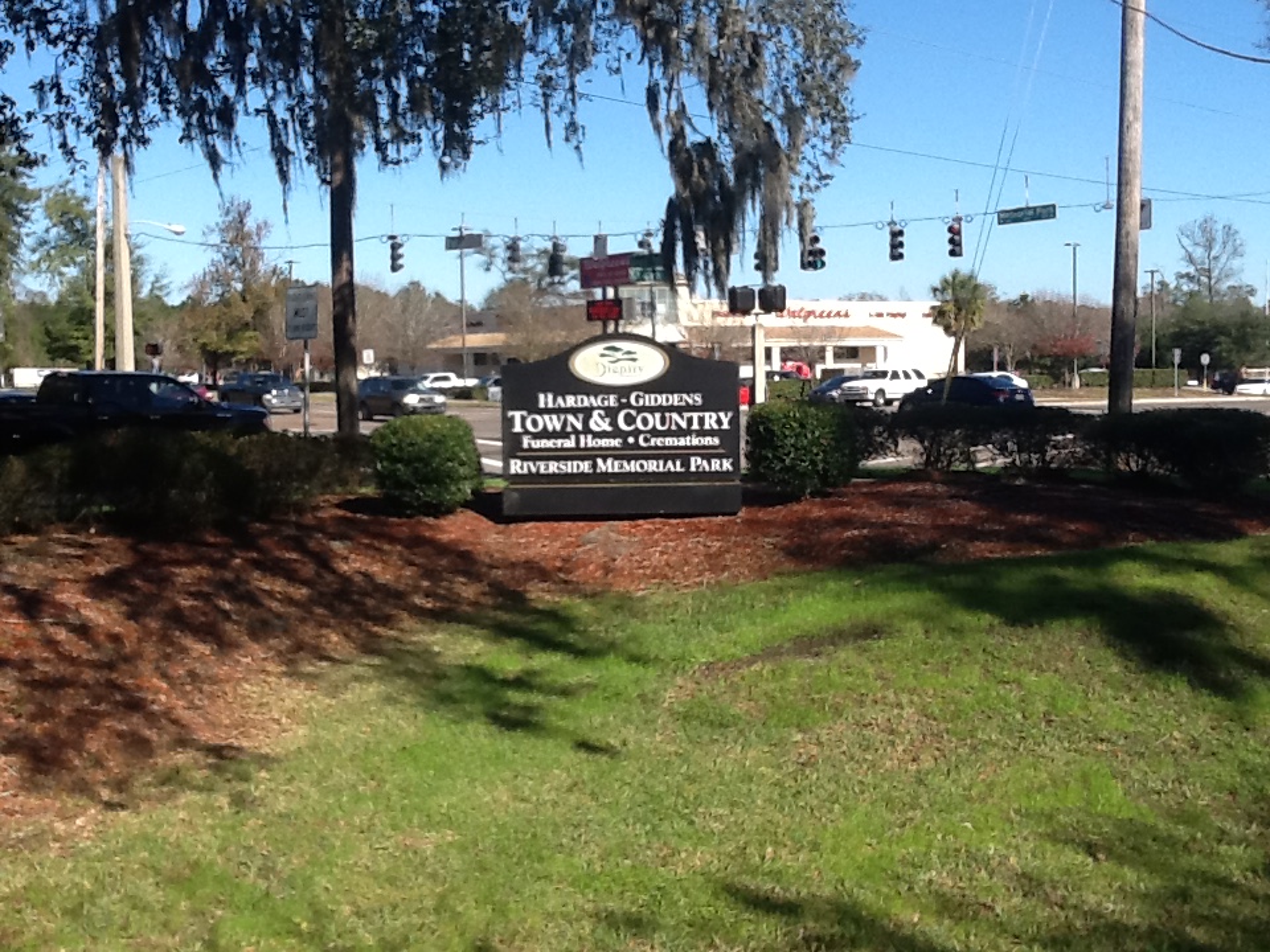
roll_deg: +2.1
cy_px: 476
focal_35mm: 44
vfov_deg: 32.9
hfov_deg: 42.9
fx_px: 1614
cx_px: 635
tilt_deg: -4.8
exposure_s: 1/923
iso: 40
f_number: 2.4
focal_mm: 2.03
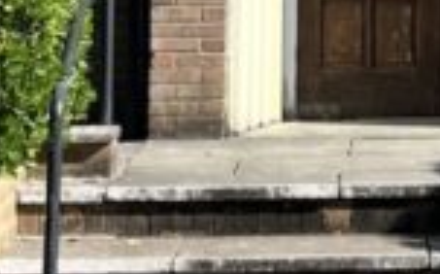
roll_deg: +1.2
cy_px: -539
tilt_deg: +12.9
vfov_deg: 6.4
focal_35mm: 187
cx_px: 457
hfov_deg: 11.1
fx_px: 2240
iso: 50
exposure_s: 1/1458
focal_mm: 5.1
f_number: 1.6
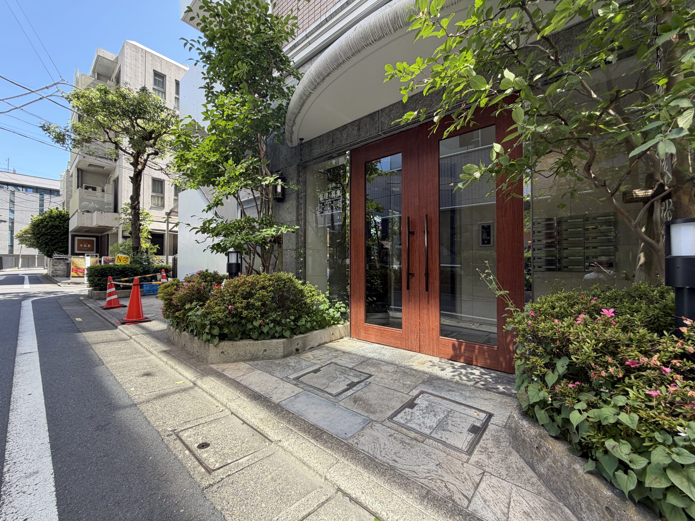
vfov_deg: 85.7
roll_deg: -0.4
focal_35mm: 14
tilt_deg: +0.3
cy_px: 260
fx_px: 281
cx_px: 348
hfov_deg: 102.1
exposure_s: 1/122
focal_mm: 2.22
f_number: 2.2
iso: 40
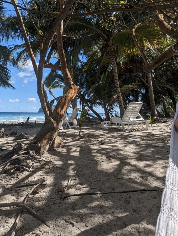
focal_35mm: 23
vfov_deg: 73.6
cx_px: 63
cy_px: 104
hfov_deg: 58.0
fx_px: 157
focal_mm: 1.95
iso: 45
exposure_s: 1/1422
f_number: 2.2
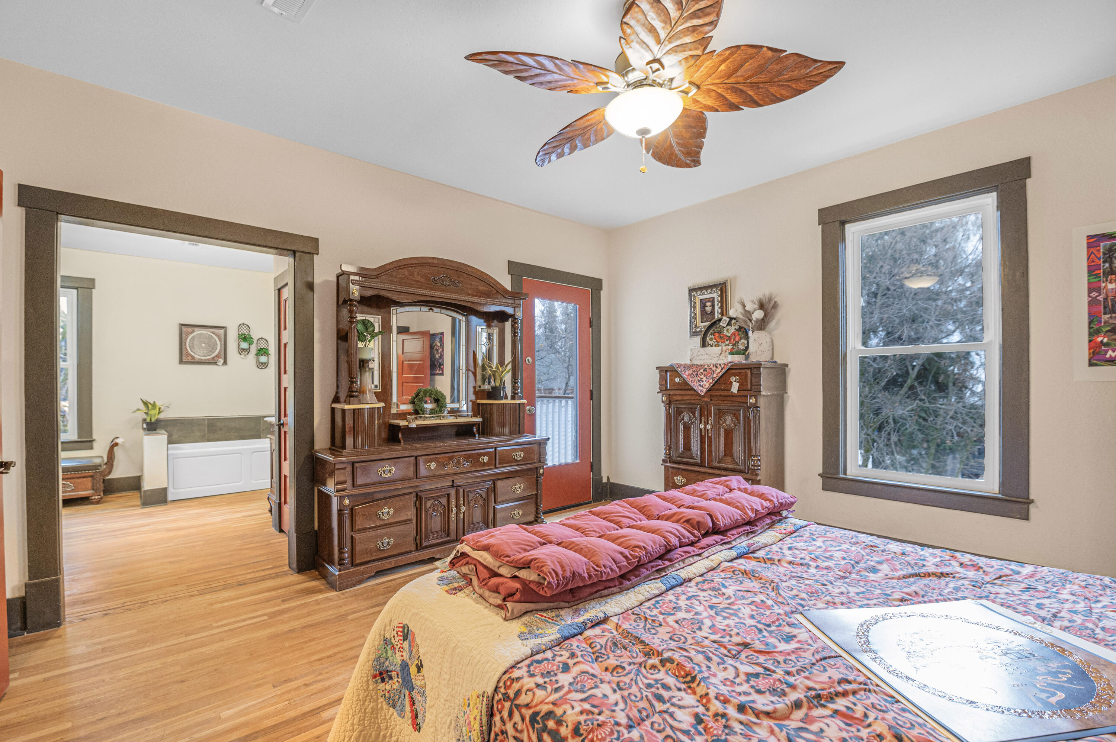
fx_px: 465
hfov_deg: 100.4
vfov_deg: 77.2
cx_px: 558
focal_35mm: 15
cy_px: 371
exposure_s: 1/20
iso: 1600
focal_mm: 15
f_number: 4.5
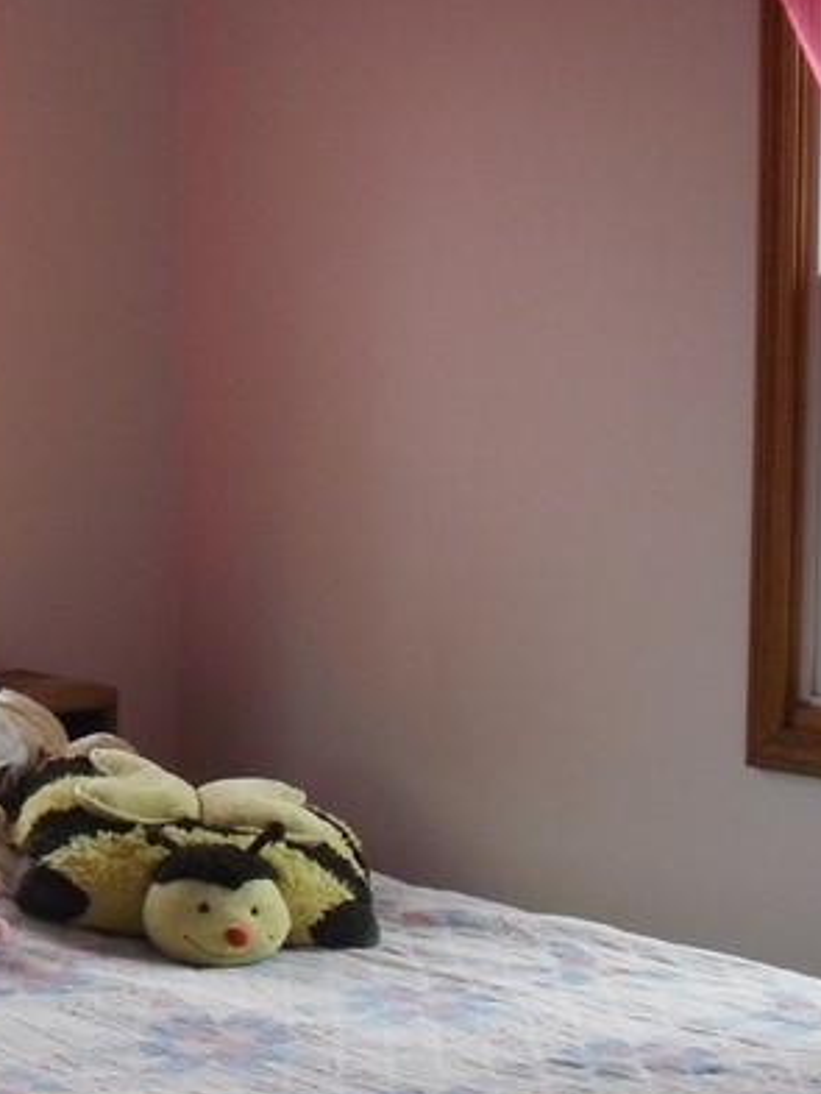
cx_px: -39
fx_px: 3129
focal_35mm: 99
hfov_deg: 14.7
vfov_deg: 19.8
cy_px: 512
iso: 200
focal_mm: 6.2
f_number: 2.8
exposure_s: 1/80
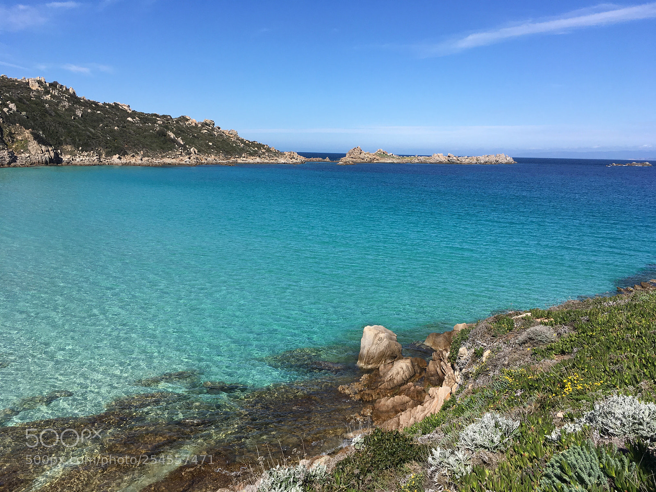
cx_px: 328
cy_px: 246
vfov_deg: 48.2
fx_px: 550
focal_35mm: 29
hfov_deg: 61.7
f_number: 2.2
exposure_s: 1/2404
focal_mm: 4.15
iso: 25
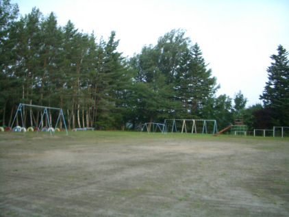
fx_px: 292
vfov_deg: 40.7
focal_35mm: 35
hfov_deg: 52.6
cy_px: 108
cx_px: 144
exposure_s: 1/160
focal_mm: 5.8
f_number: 2.6
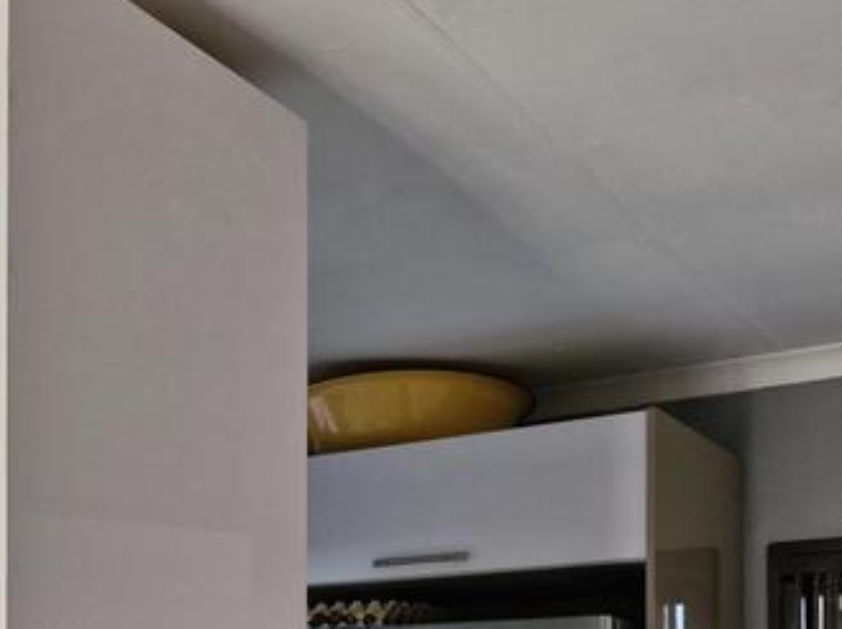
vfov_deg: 24.5
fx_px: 1361
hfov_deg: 34.2
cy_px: 670
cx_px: 307
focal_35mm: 56
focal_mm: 5.54
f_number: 1.8
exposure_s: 1/100
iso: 320
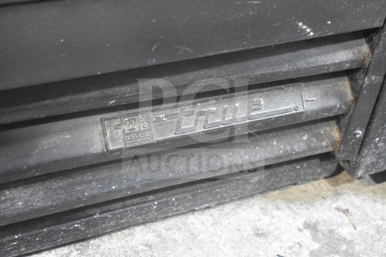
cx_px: 193
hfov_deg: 33.4
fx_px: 643
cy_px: 128
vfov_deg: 22.6
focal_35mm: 60
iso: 9000
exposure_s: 1/60
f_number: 5
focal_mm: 40
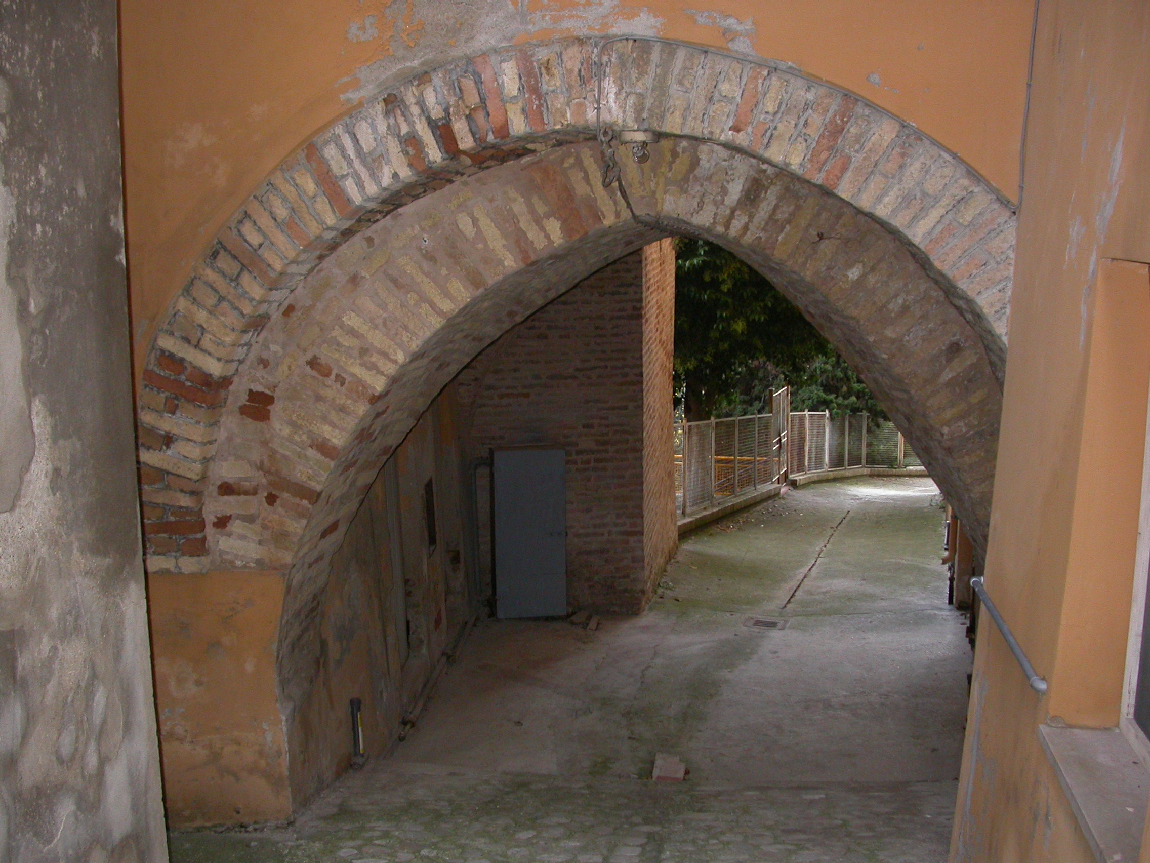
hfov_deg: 49.0
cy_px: 432
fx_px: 1262
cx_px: 575
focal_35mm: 38
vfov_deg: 37.7
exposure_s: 1/60
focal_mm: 7.85
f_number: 2.6
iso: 200
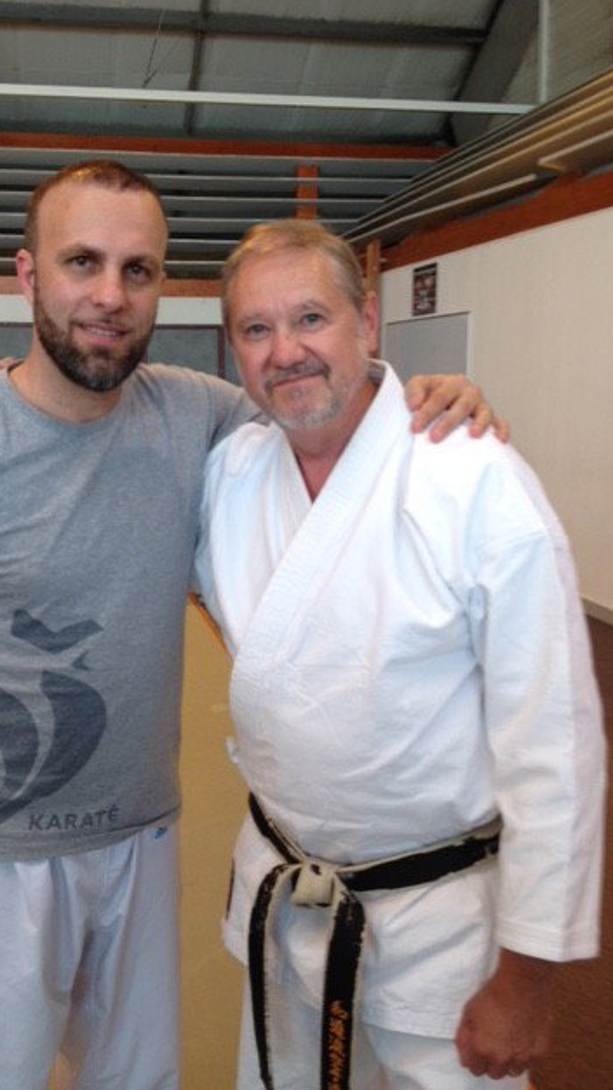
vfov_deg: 51.6
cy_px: 538
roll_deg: +0.7
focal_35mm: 39
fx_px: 1127
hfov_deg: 30.2
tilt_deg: -7.7
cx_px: 211
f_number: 2.4
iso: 50
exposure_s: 1/30
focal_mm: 4.28
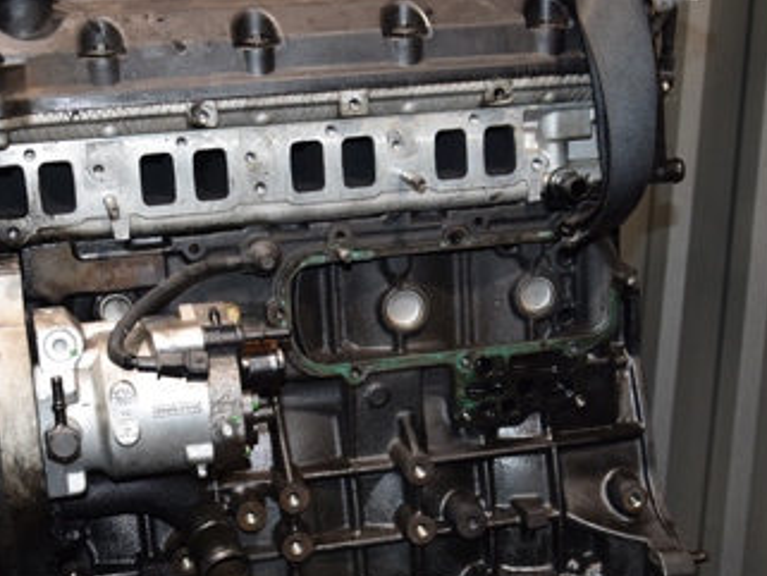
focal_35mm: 69
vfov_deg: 21.3
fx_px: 1529
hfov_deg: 28.1
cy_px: 351
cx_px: 342
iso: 800
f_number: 5
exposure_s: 1/60
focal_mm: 24
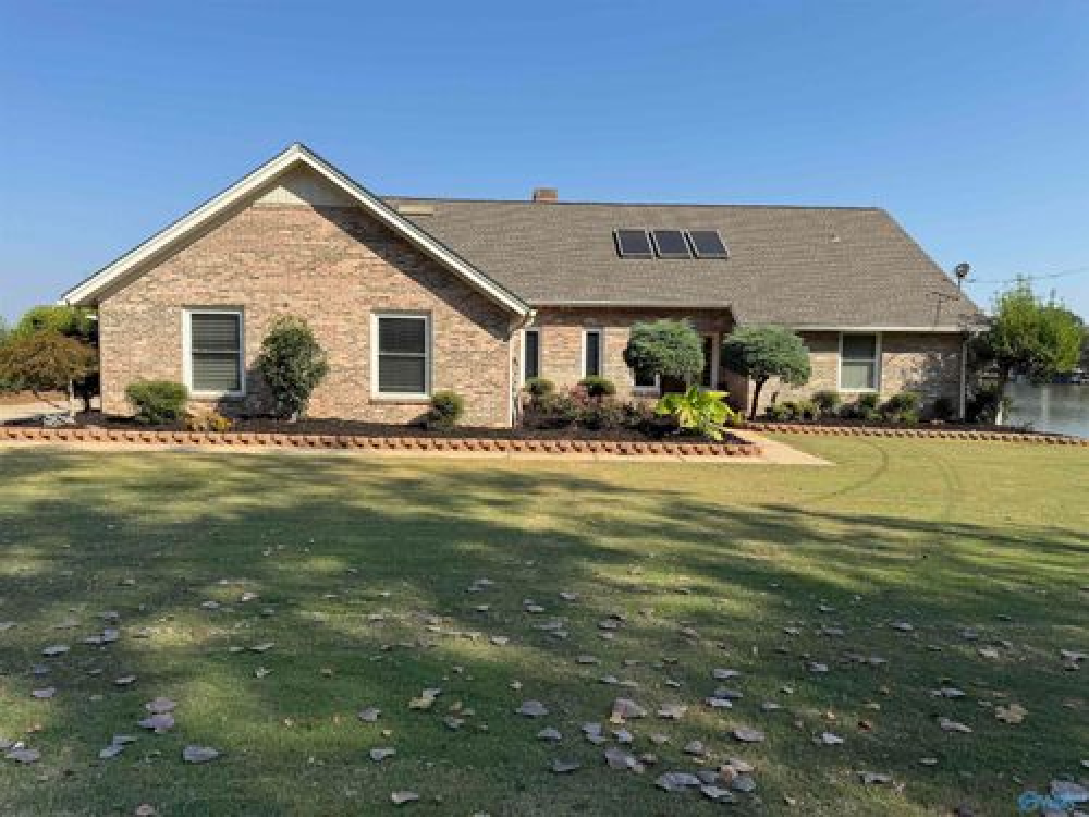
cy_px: 408
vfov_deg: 56.8
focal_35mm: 24
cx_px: 544
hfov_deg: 71.6
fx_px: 755
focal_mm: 6.76
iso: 80
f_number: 1.78
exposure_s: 1/3425
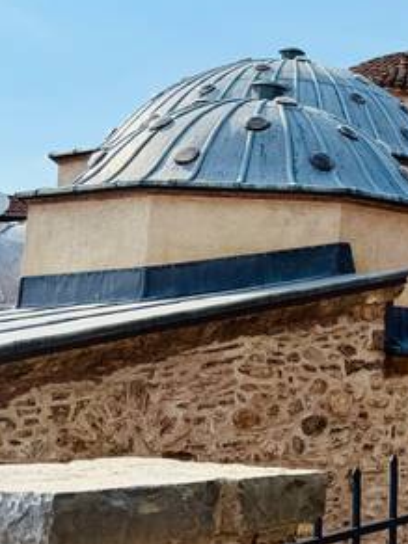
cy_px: 156
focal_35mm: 79
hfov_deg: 16.8
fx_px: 1242
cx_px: 624
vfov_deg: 24.5
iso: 80
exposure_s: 1/6173
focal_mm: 6.76
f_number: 1.78
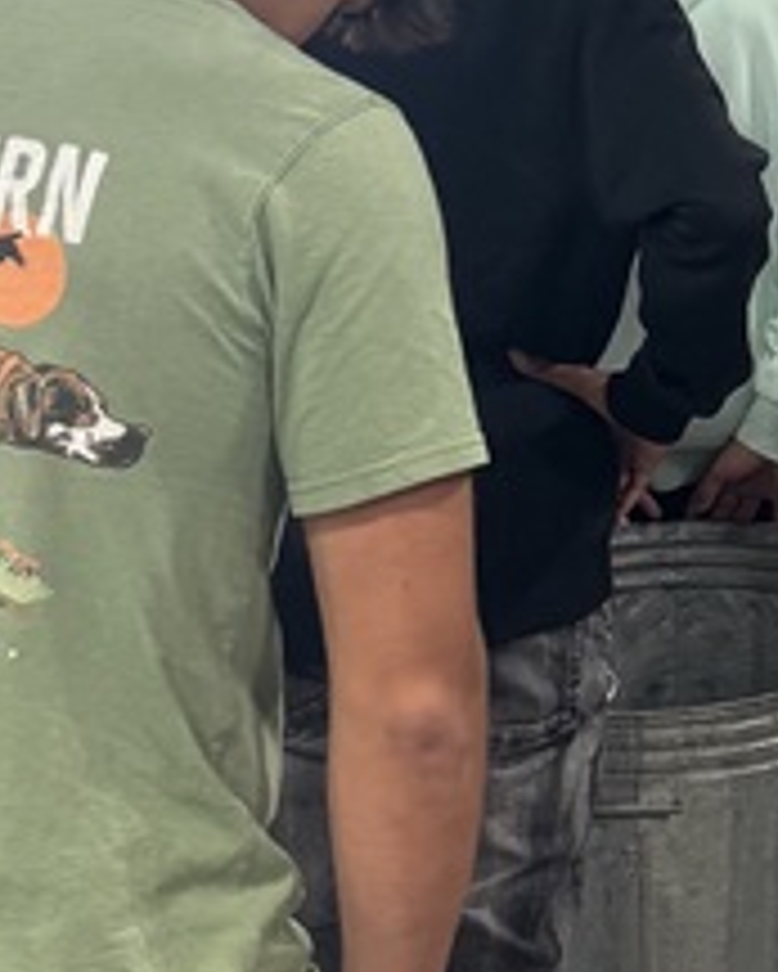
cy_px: -81
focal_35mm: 111
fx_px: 3193
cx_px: 1169
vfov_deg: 16.8
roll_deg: +1.0
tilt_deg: -6.5
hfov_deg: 13.1
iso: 160
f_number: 1.78
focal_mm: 6.76
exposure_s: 1/60
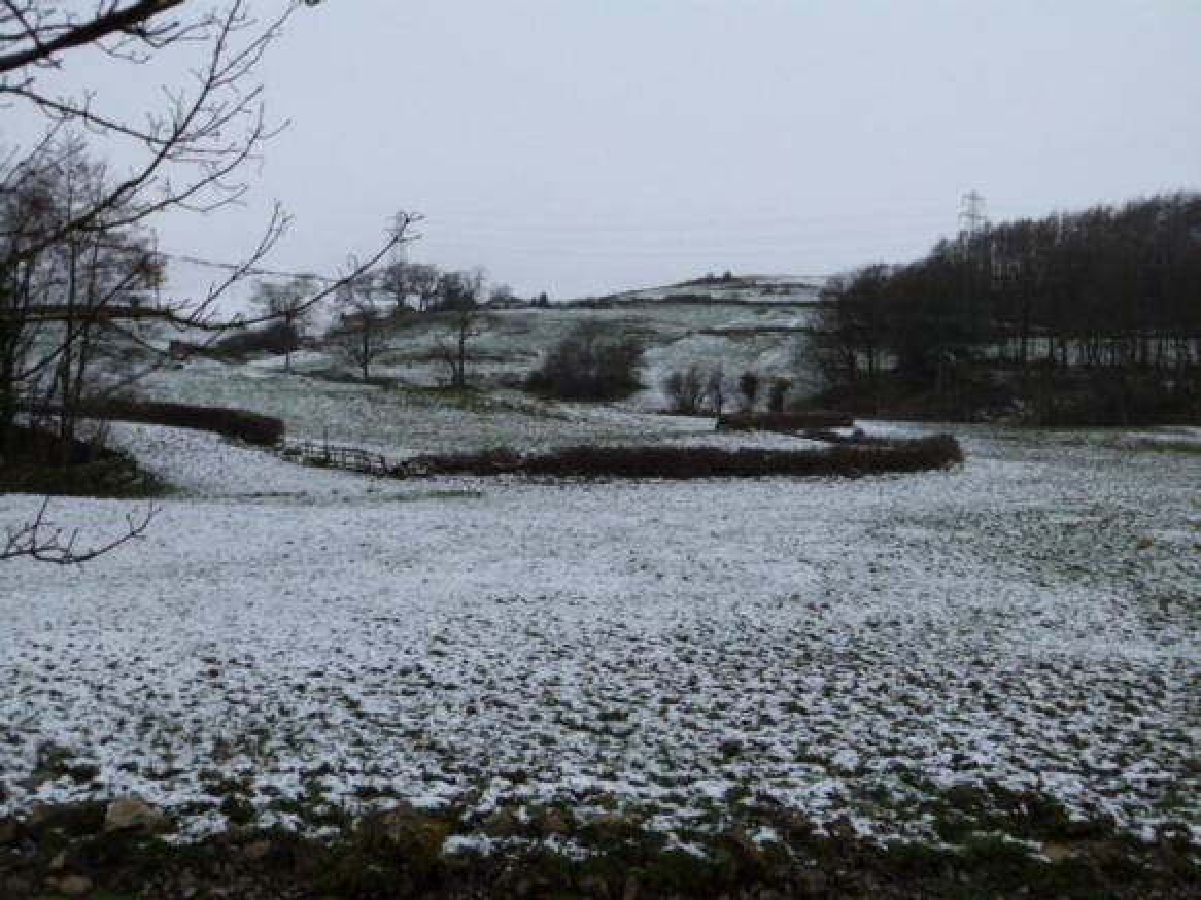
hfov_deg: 43.9
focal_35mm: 43
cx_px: 600
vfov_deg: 33.6
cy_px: 450
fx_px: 1492
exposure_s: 1/60
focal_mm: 7.6
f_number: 3.2
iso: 100
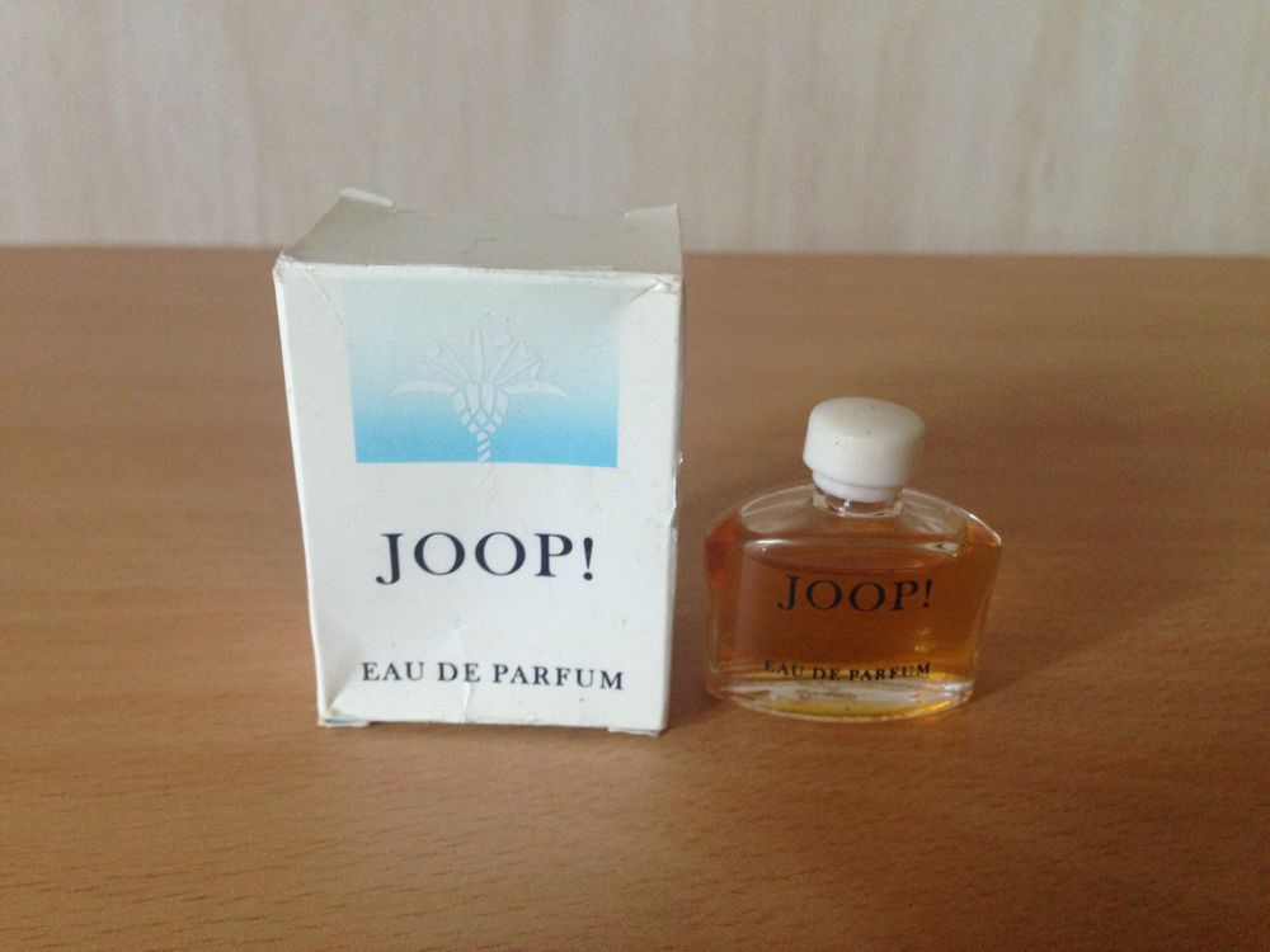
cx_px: 635
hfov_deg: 55.4
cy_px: 476
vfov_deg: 42.9
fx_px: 1211
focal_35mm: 33
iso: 200
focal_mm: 4.13
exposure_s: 1/20
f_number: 2.4
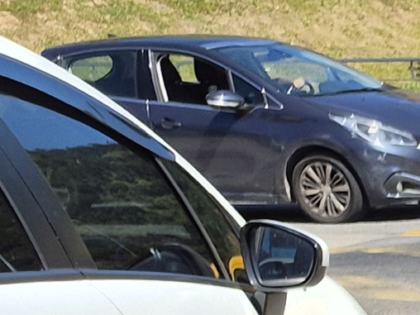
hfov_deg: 8.1
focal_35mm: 181
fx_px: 2196
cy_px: 895
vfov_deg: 7.4
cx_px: 1522
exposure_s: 1/1152
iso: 25
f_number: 1.8
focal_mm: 5.4
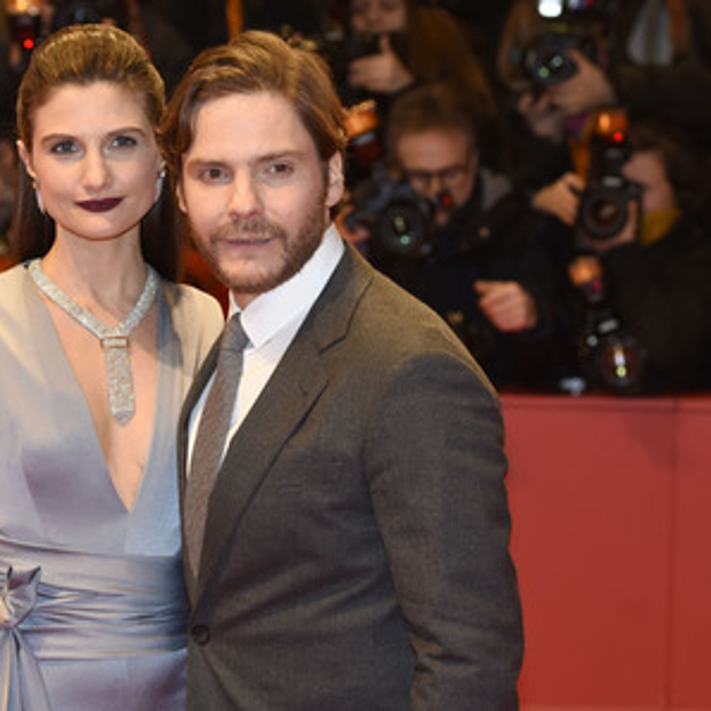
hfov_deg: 12.9
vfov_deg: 12.9
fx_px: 3137
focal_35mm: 135
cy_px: 356
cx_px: 216
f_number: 3.5
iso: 640
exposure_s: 1/200
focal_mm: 70
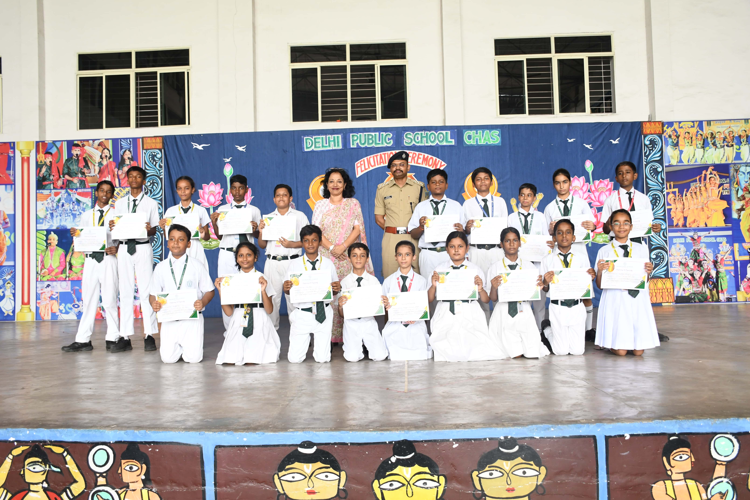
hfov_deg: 57.2
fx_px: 687
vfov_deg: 40.0
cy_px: 250
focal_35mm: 33
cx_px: 375
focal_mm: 22
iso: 800
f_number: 4.5
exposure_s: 1/250
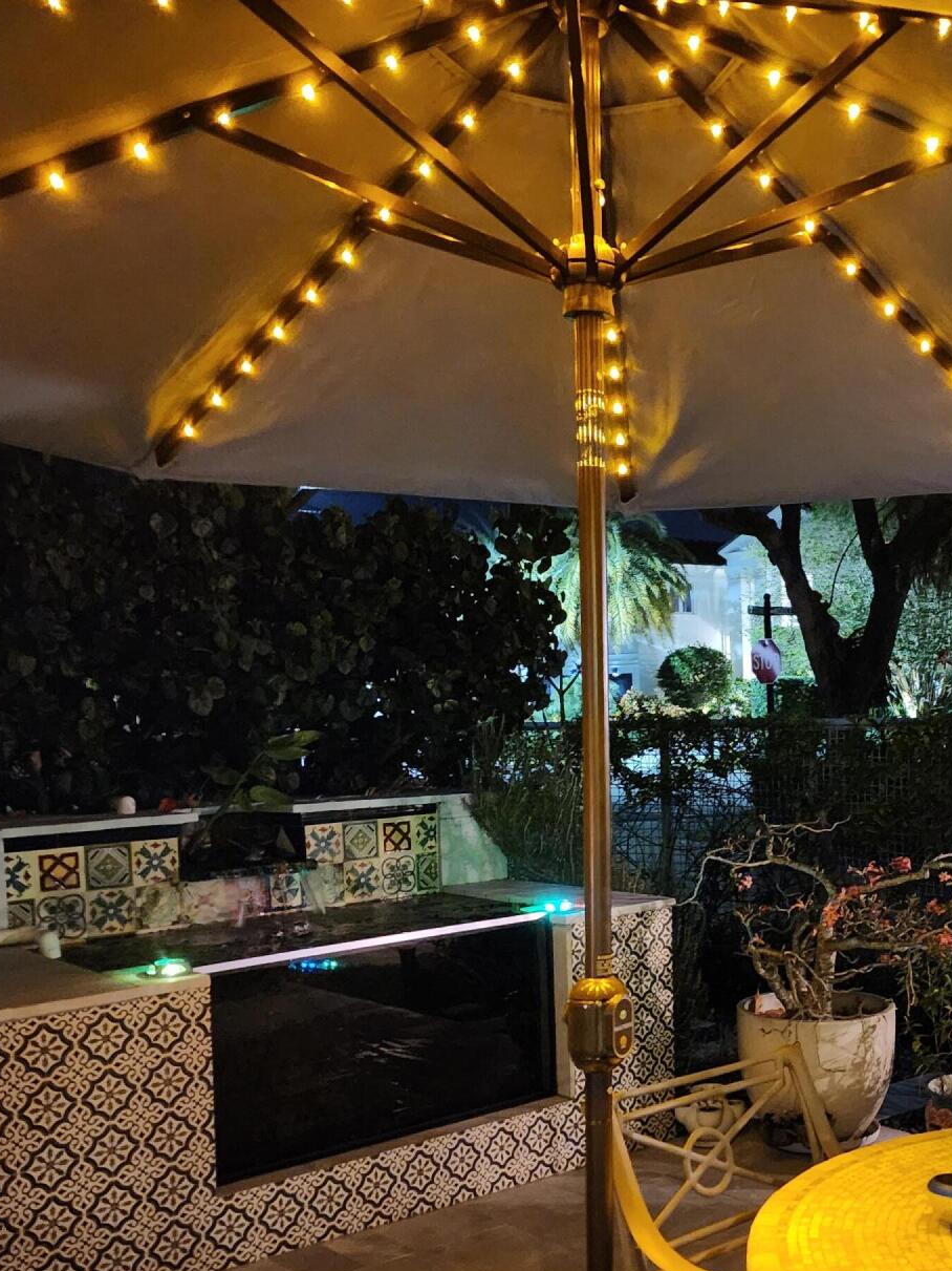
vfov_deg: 48.5
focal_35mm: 38
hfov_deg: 36.3
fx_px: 1394
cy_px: 798
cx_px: 778
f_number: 1.8
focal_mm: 6.4
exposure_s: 1/10
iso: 1250
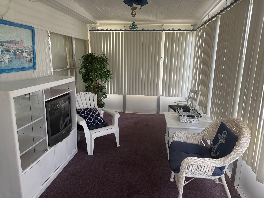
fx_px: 183
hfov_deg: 71.6
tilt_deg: -12.1
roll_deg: -1.3
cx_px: 132
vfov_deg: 56.8
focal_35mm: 24
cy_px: 99
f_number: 1.78
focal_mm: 6.76
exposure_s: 1/105
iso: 200
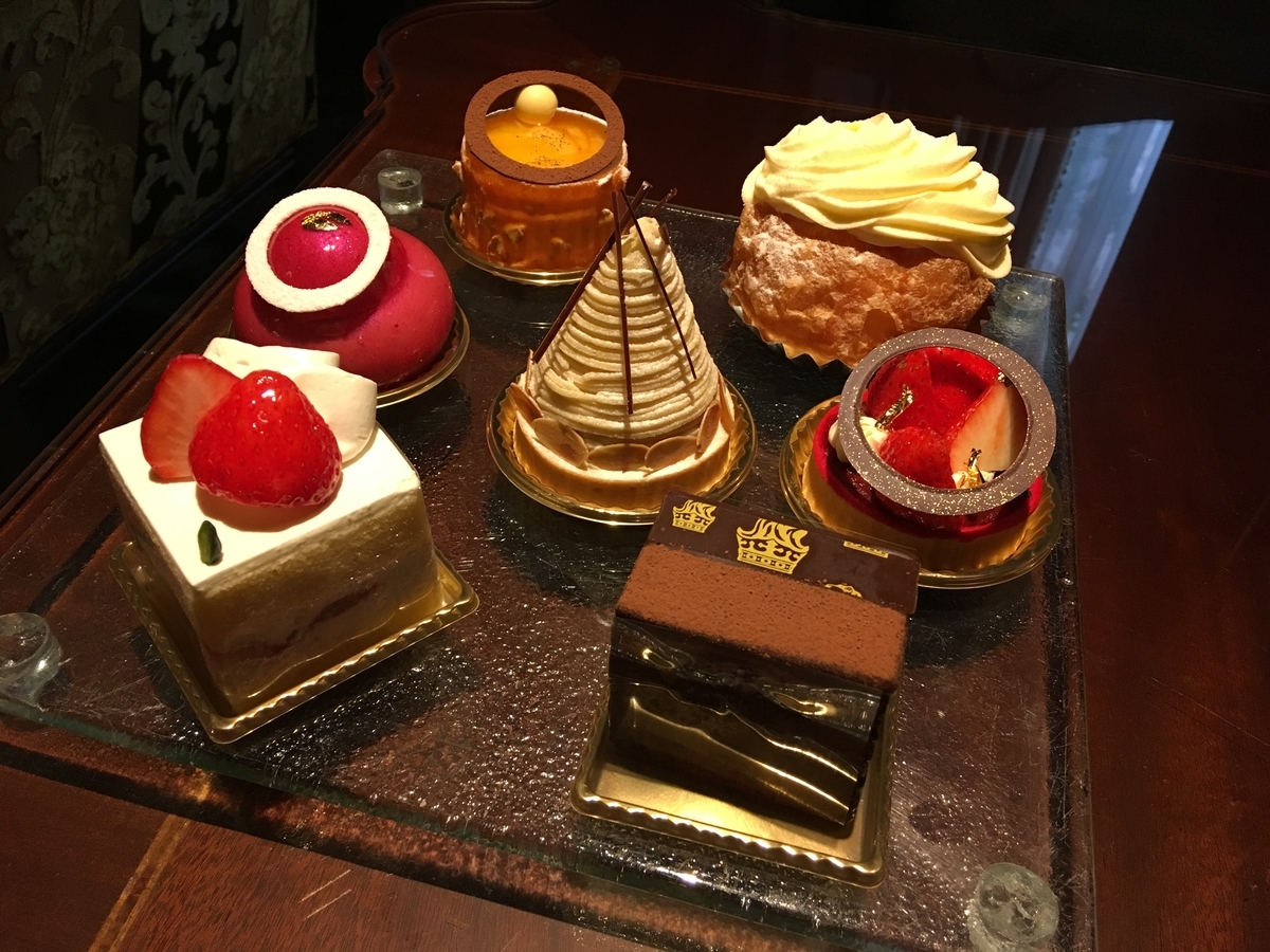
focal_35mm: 29
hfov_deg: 61.7
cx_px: 635
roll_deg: -7.0
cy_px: 476
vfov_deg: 48.2
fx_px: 1064
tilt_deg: -44.1
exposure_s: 1/30
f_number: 2.2
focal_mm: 4.15
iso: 125
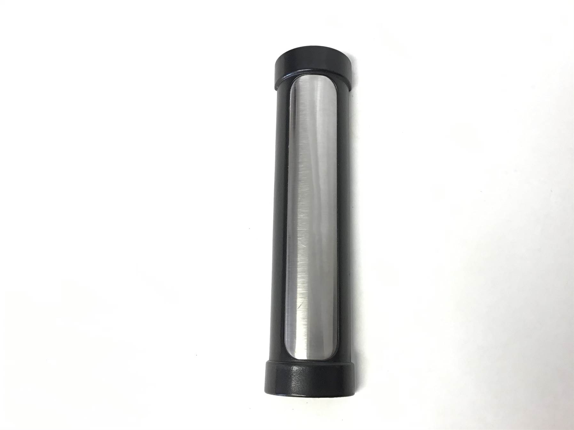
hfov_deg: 58.4
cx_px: 287
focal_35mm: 31
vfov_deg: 45.4
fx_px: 514
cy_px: 215
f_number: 2.4
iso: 32
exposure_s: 1/30
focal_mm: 3.3
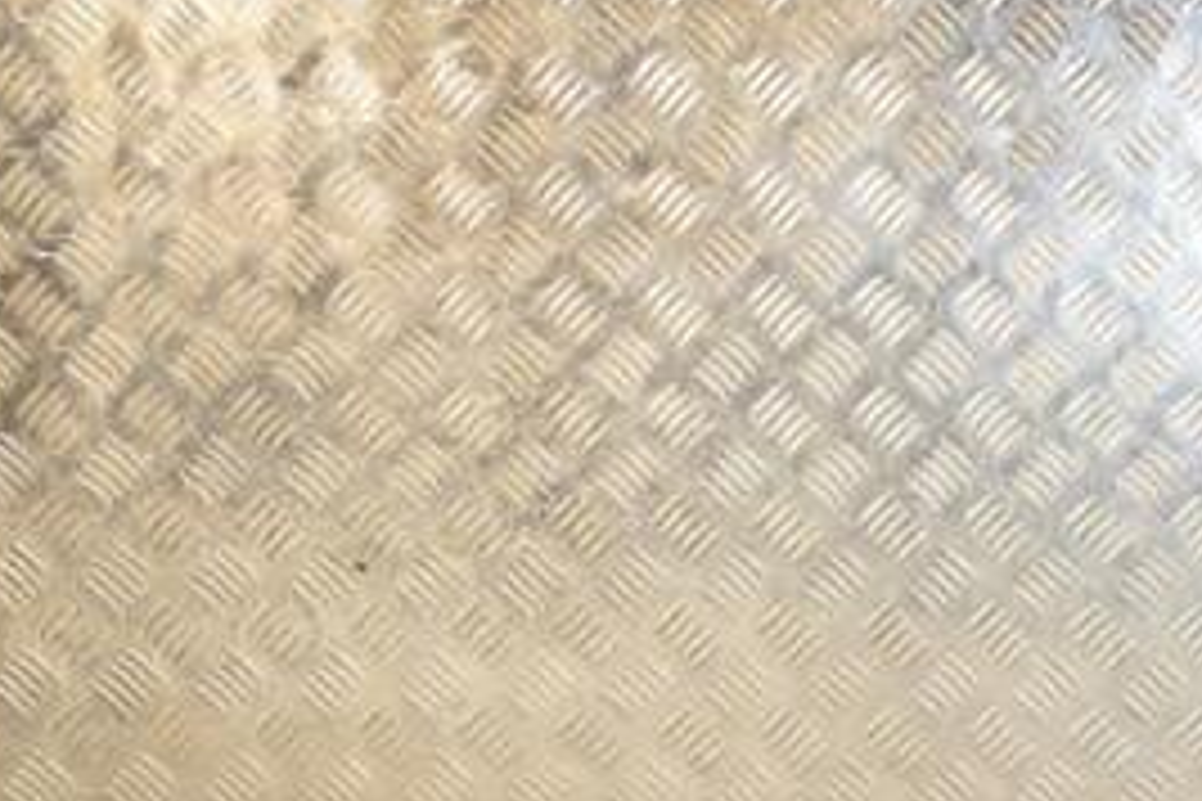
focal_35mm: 84
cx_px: 1283
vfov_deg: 16.1
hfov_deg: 22.9
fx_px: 2809
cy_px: 706
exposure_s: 1/200
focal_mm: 25
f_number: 5
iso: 800
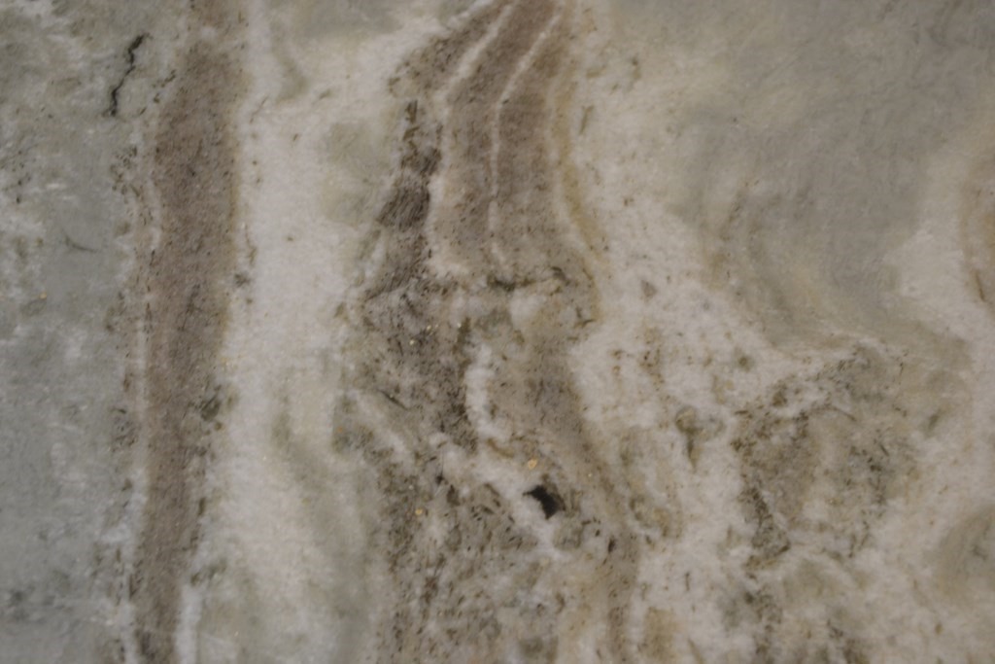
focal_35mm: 57
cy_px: 332
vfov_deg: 23.8
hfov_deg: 35.0
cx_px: 498
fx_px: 1576
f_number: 5
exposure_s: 1/50
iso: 800
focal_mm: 38
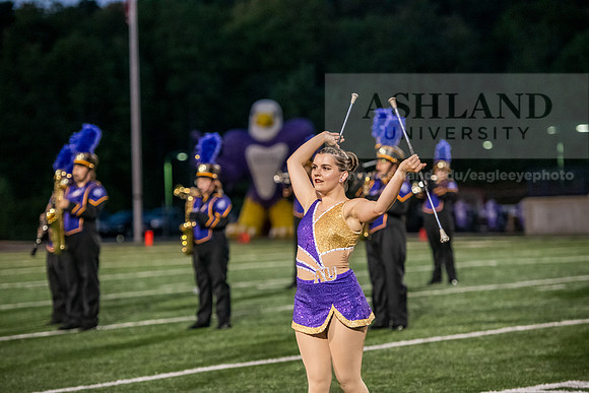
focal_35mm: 130
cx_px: 294
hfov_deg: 15.8
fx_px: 2127
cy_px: 196
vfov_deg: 10.6
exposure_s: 1/640
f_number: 3.2
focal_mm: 130
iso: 4000
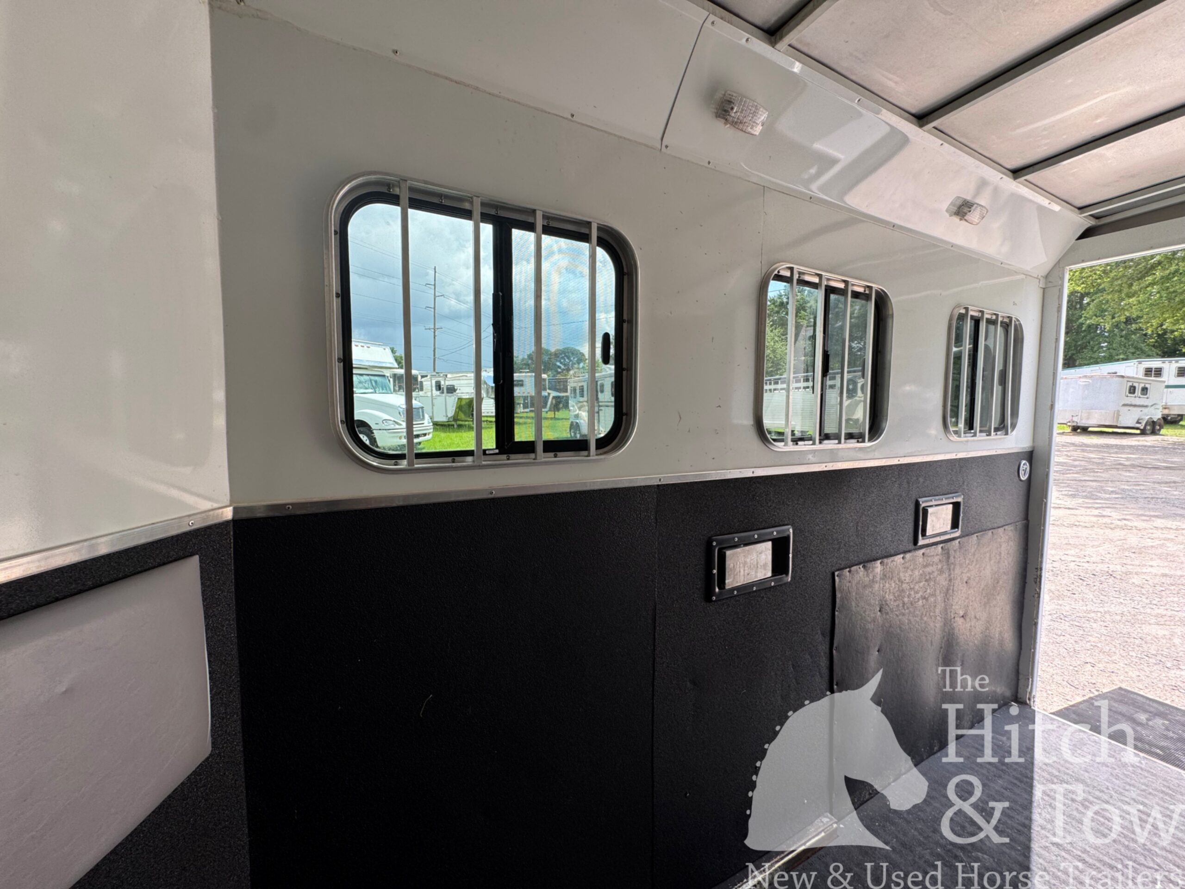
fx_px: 479
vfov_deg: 85.7
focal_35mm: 14
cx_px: 592
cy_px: 444
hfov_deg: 102.1
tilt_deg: -6.6
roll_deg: +0.4
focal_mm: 2.22
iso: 40
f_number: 2.2
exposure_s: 1/183
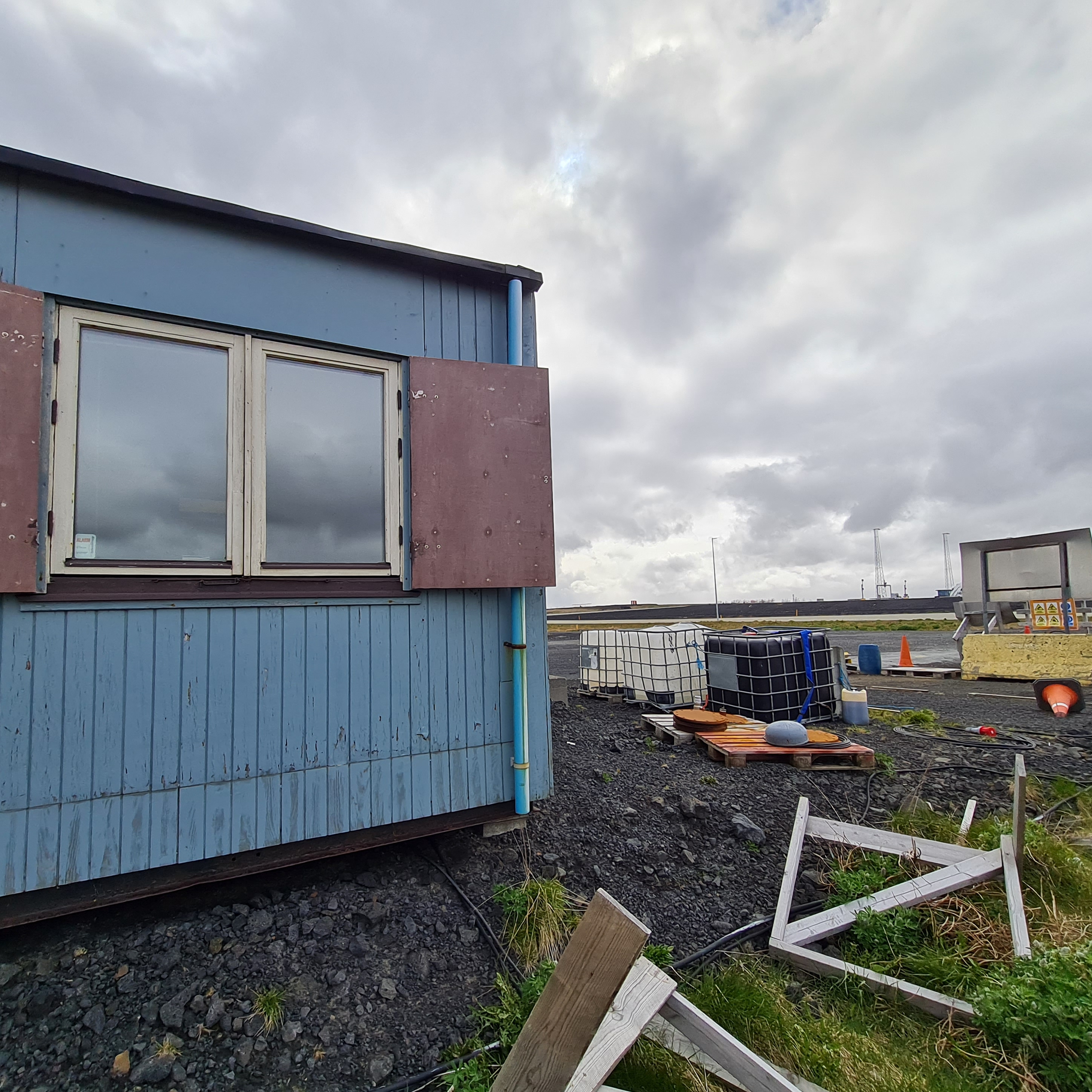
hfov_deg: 87.1
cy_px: 552
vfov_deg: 87.4
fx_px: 571
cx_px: 489
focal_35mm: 16
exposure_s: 1/1608
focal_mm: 1.74
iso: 50
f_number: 2.2
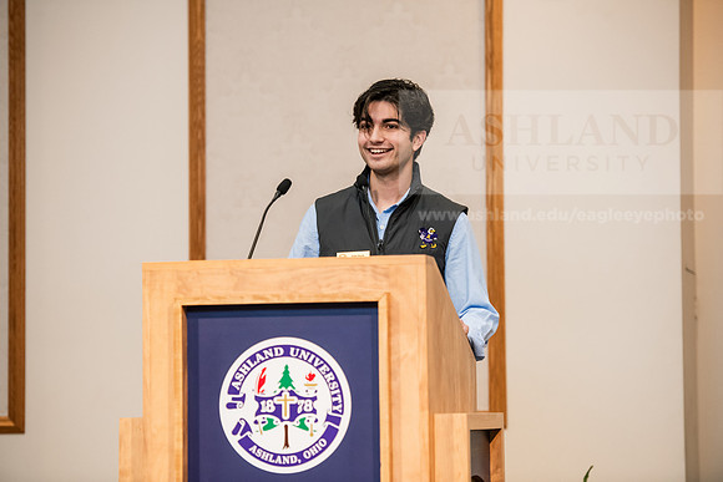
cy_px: 241
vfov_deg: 10.2
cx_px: 362
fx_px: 2712
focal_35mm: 135
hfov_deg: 15.2
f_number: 3.2
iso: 2000
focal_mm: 135
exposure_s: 1/200
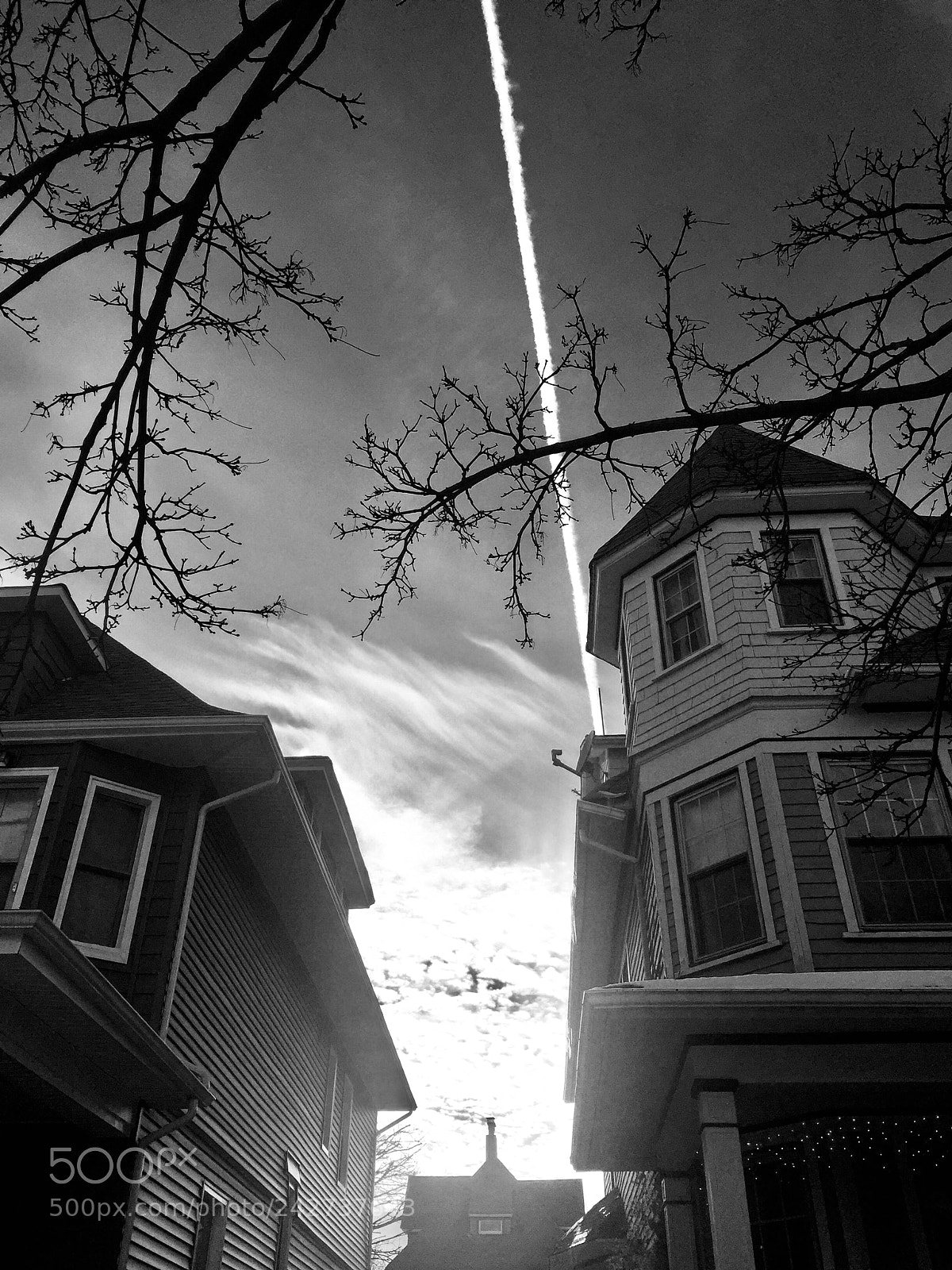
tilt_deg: +37.3
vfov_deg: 61.7
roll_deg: +0.2
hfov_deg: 48.2
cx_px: 476
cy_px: 635
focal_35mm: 29
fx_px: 1063
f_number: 2.2
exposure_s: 1/1163
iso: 32
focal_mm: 4.15
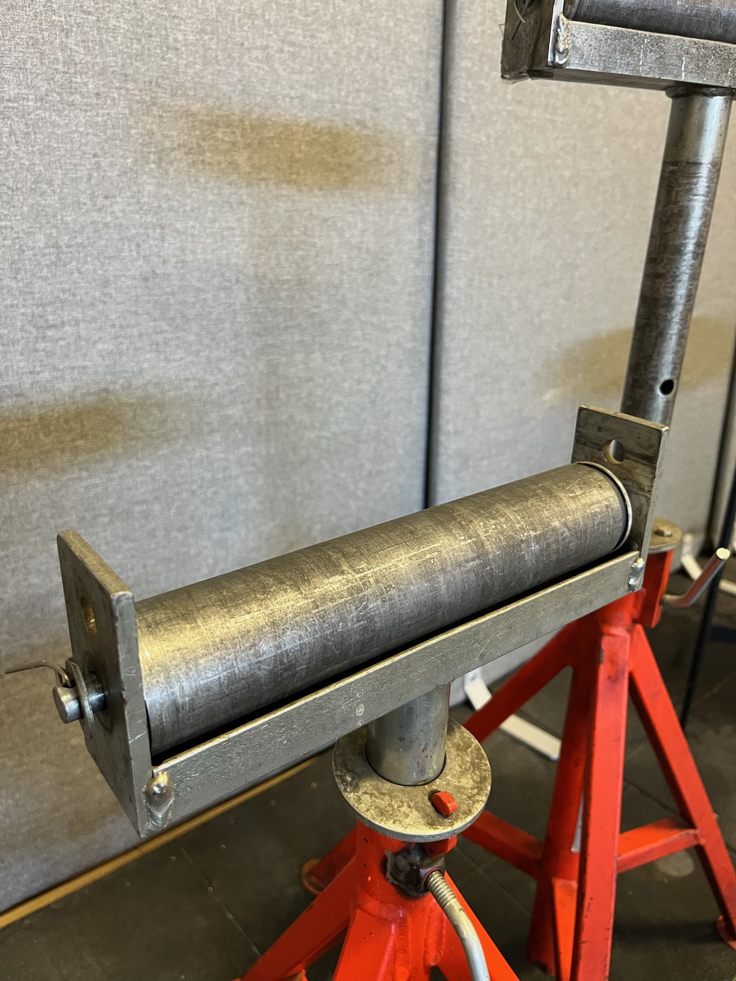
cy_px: 490
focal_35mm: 26
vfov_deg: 67.3
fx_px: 737
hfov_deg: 53.1
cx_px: 368
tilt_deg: -21.9
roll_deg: -1.2
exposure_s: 1/50
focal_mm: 5.1
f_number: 1.6
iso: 200
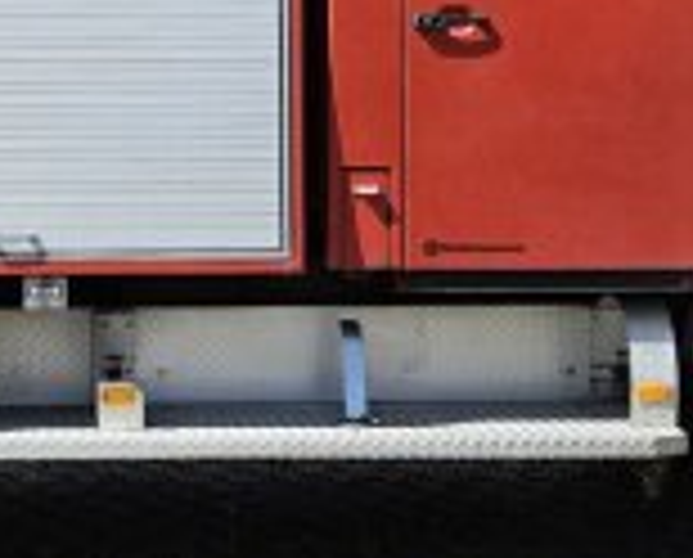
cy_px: 194
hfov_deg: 20.3
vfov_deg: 16.6
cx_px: 122
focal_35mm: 93
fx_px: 1912
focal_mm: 5.4
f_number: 1.8
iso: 25
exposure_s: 1/2430
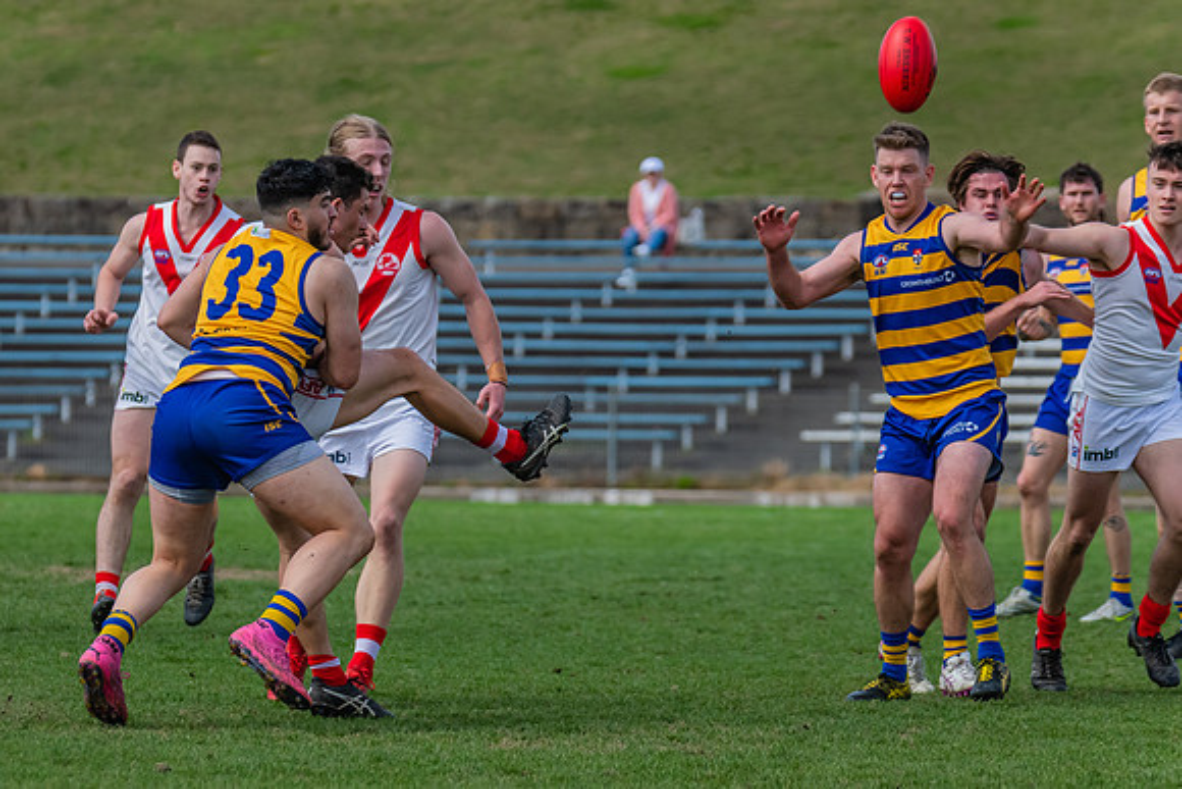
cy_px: 417
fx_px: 12275
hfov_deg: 5.5
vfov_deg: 3.7
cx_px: 319
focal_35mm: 374
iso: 800
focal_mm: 250
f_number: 6.3
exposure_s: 1/1600
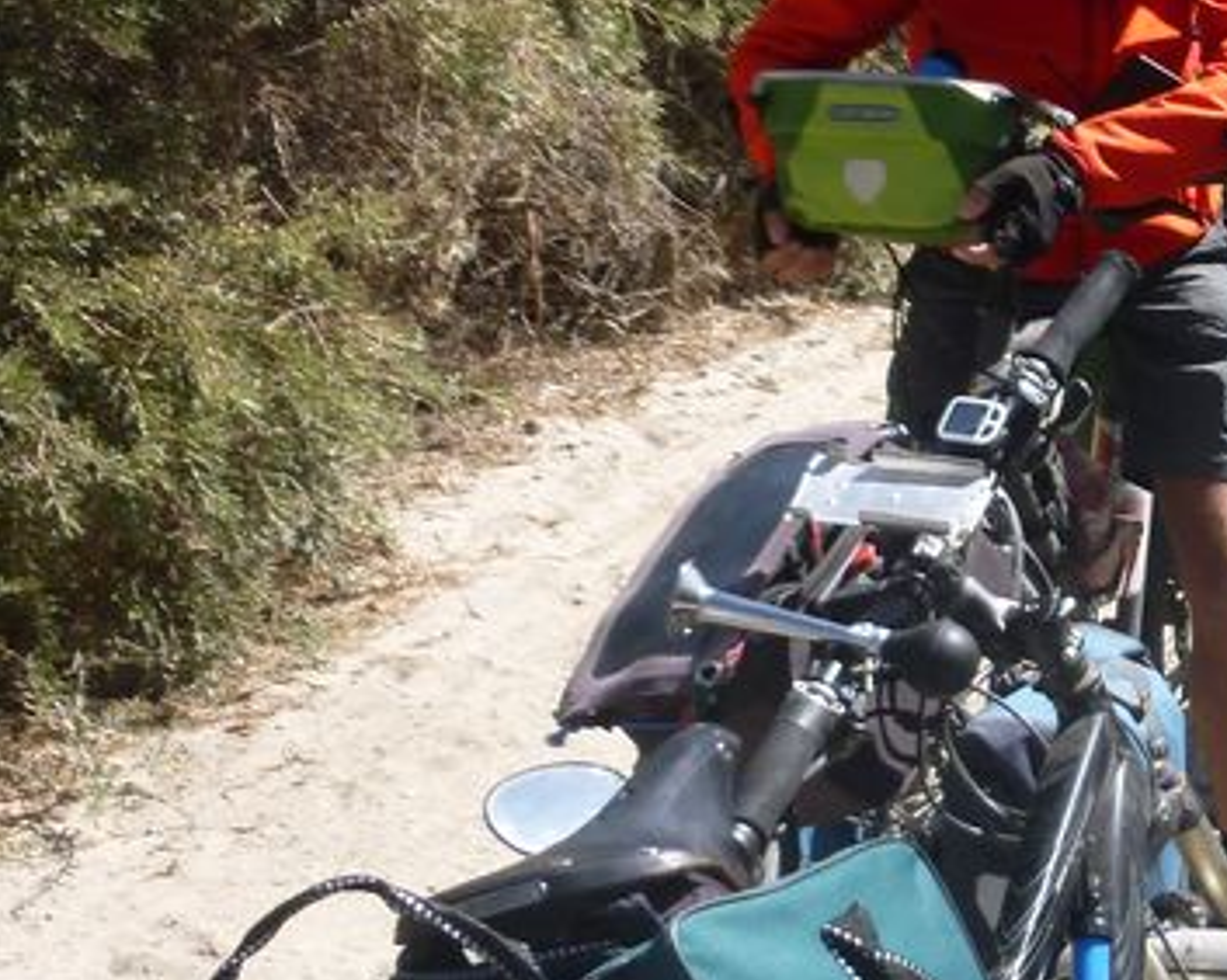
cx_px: 1637
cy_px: 445
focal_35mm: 83
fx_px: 3012
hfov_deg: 20.8
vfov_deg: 18.5
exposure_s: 1/640
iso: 100
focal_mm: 4.5
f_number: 3.1
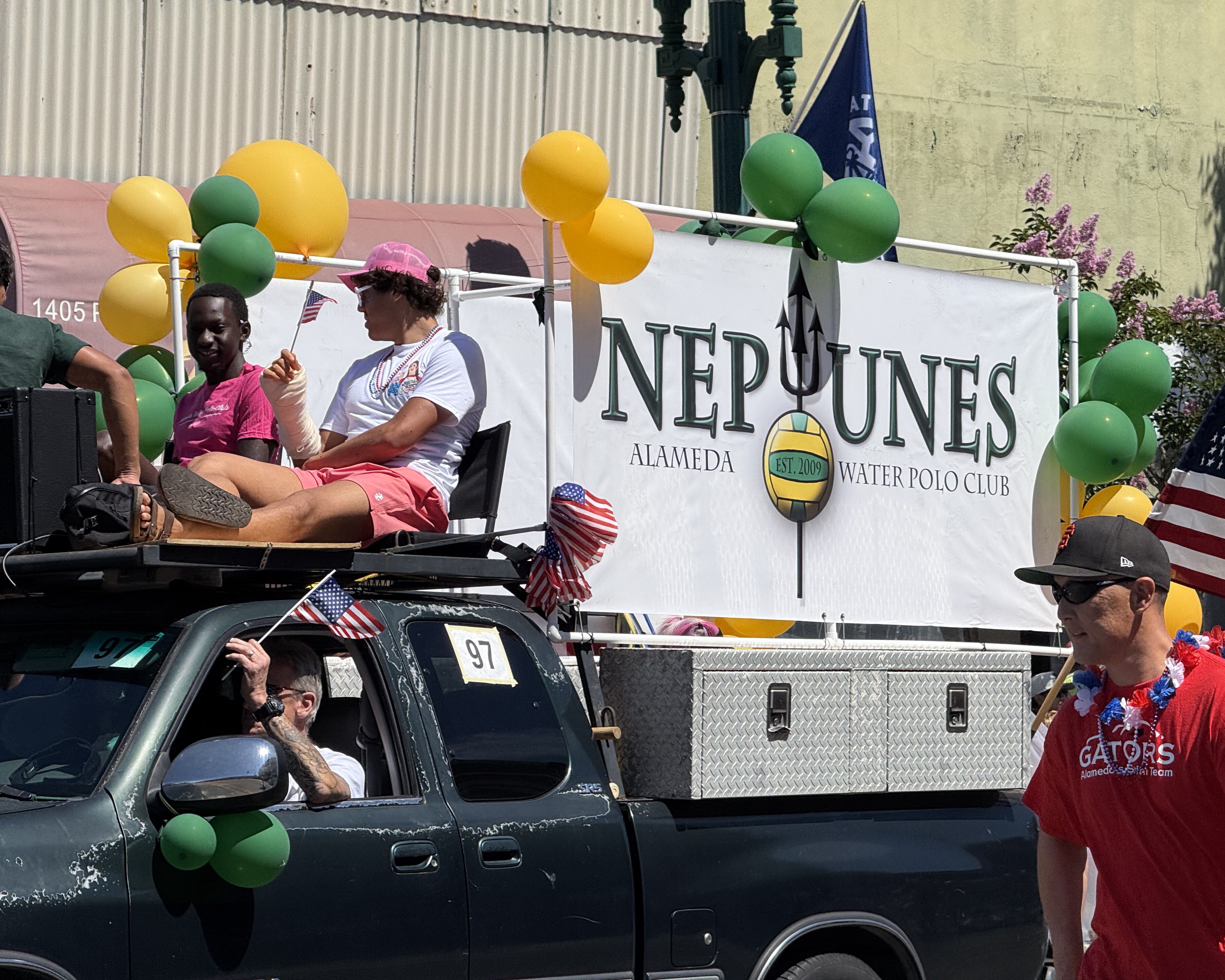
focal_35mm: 126
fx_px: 4569
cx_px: 657
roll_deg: +1.3
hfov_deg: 15.3
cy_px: 488
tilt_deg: +2.3
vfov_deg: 12.2
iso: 50
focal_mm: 15.66
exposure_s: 1/2817
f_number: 2.8
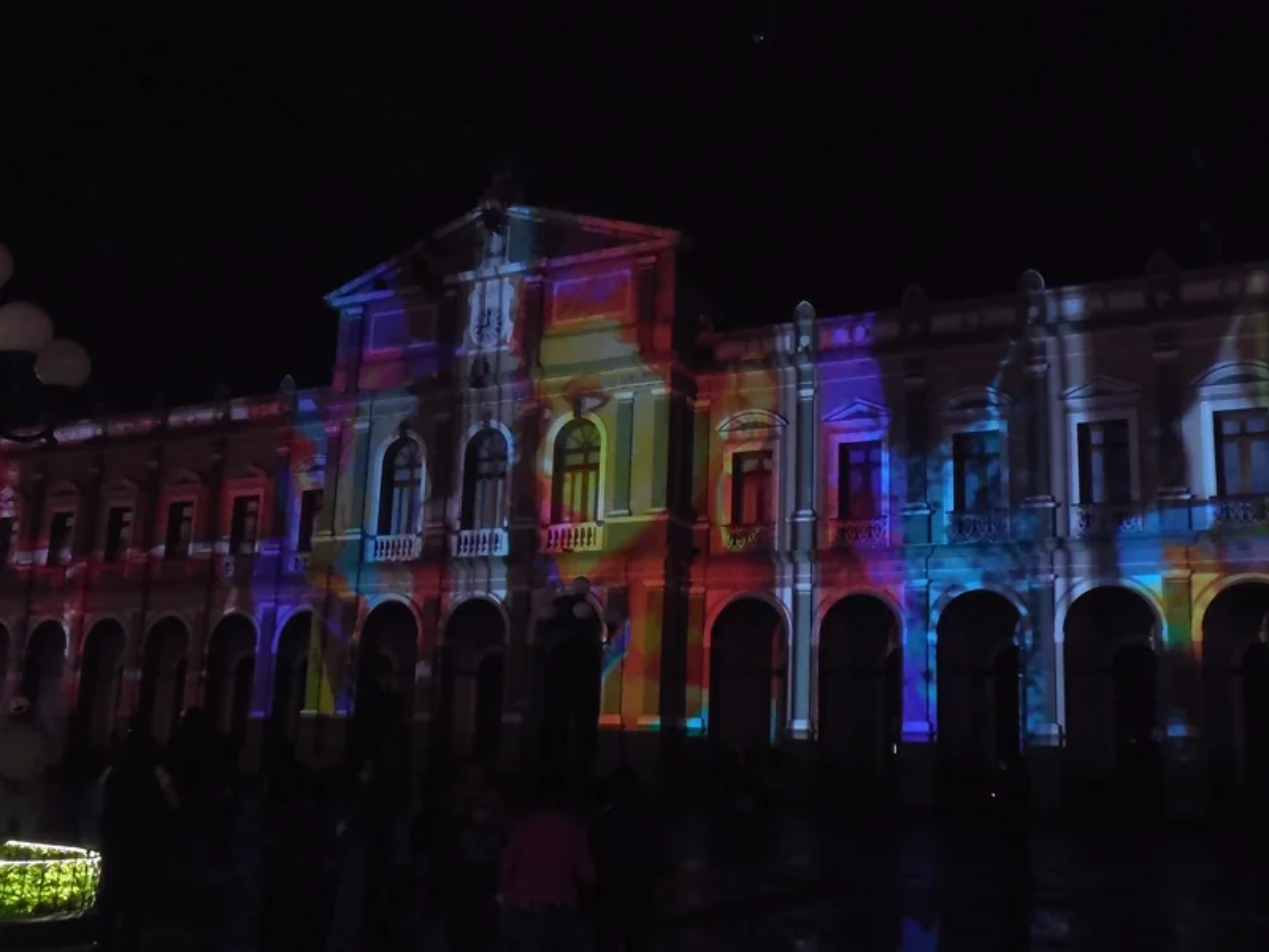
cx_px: 634
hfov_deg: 49.0
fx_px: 1393
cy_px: 476
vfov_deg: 37.7
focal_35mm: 38
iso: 800
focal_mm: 6.8
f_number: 4.2
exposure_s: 1/4
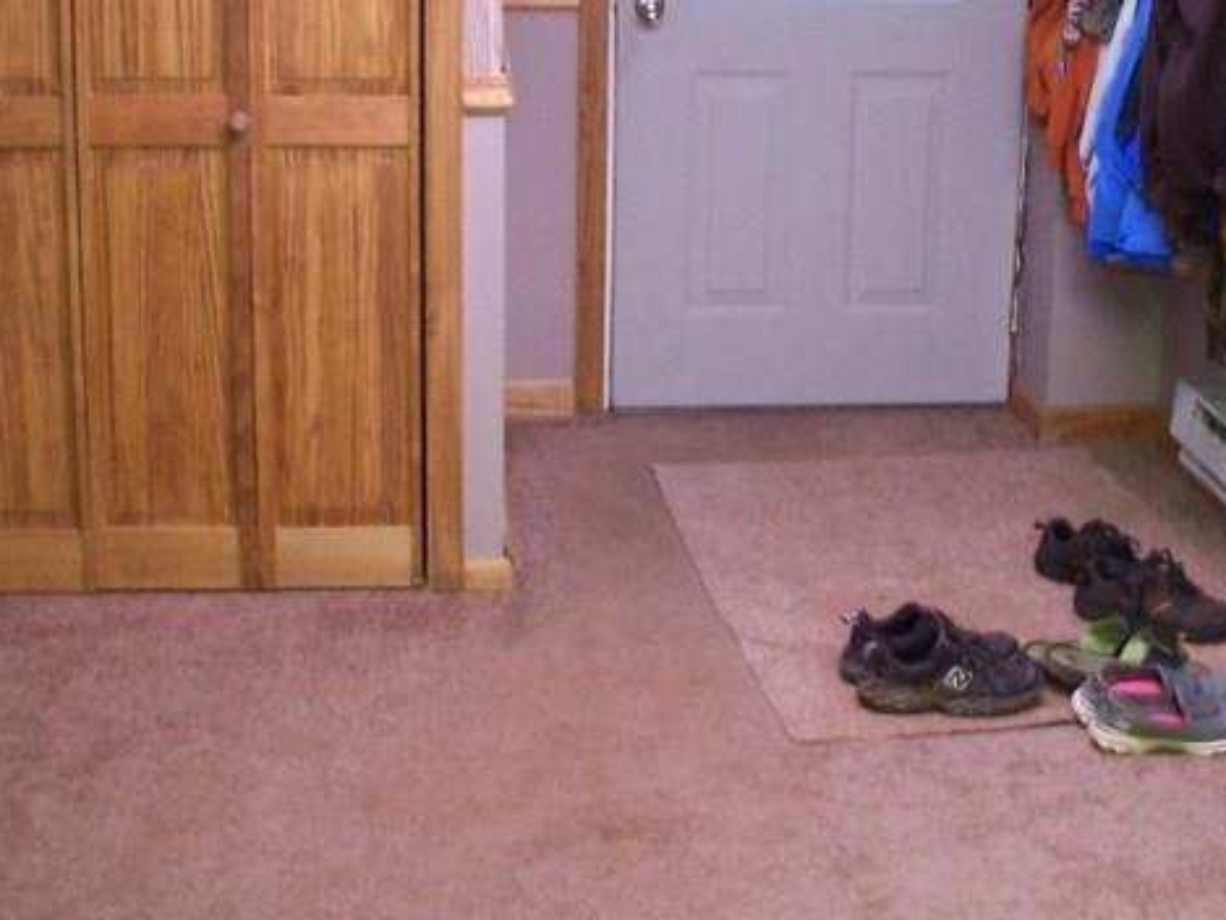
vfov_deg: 17.6
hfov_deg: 23.5
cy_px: 167
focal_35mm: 83
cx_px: 784
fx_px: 2940
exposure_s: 1/3
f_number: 2.8
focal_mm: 6.3
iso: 140
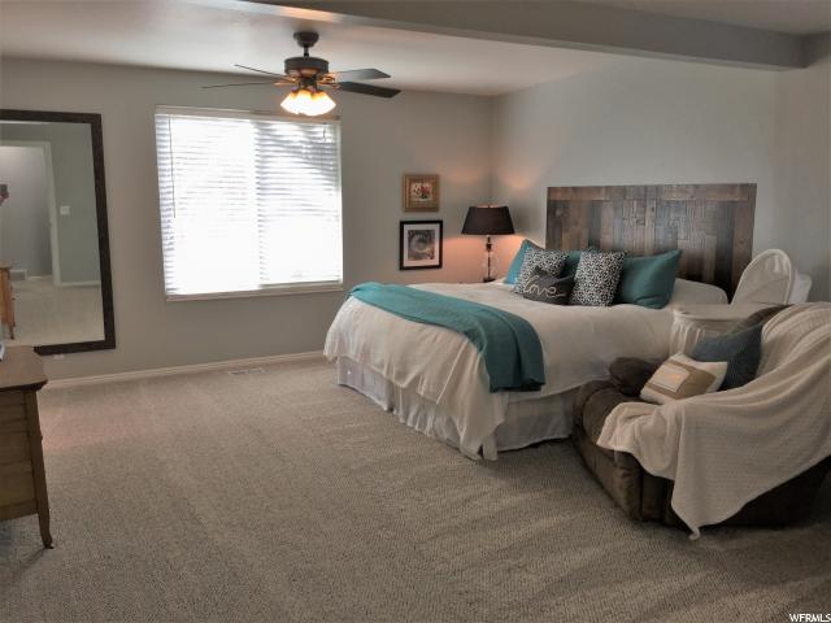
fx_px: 744
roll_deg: +0.6
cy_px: 312
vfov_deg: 45.4
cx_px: 416
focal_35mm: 31
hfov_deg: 58.4
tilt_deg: -11.8
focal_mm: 3.3
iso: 25
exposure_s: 1/30
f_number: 2.4
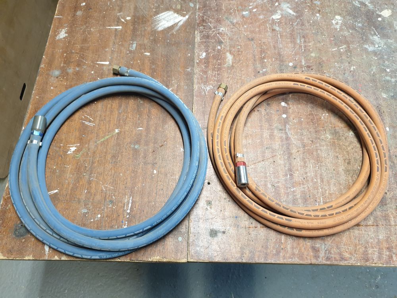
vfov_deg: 53.1
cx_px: 198
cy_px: 149
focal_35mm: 26
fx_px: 298
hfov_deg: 67.3
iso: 200
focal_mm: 4.3
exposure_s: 1/50
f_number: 1.5
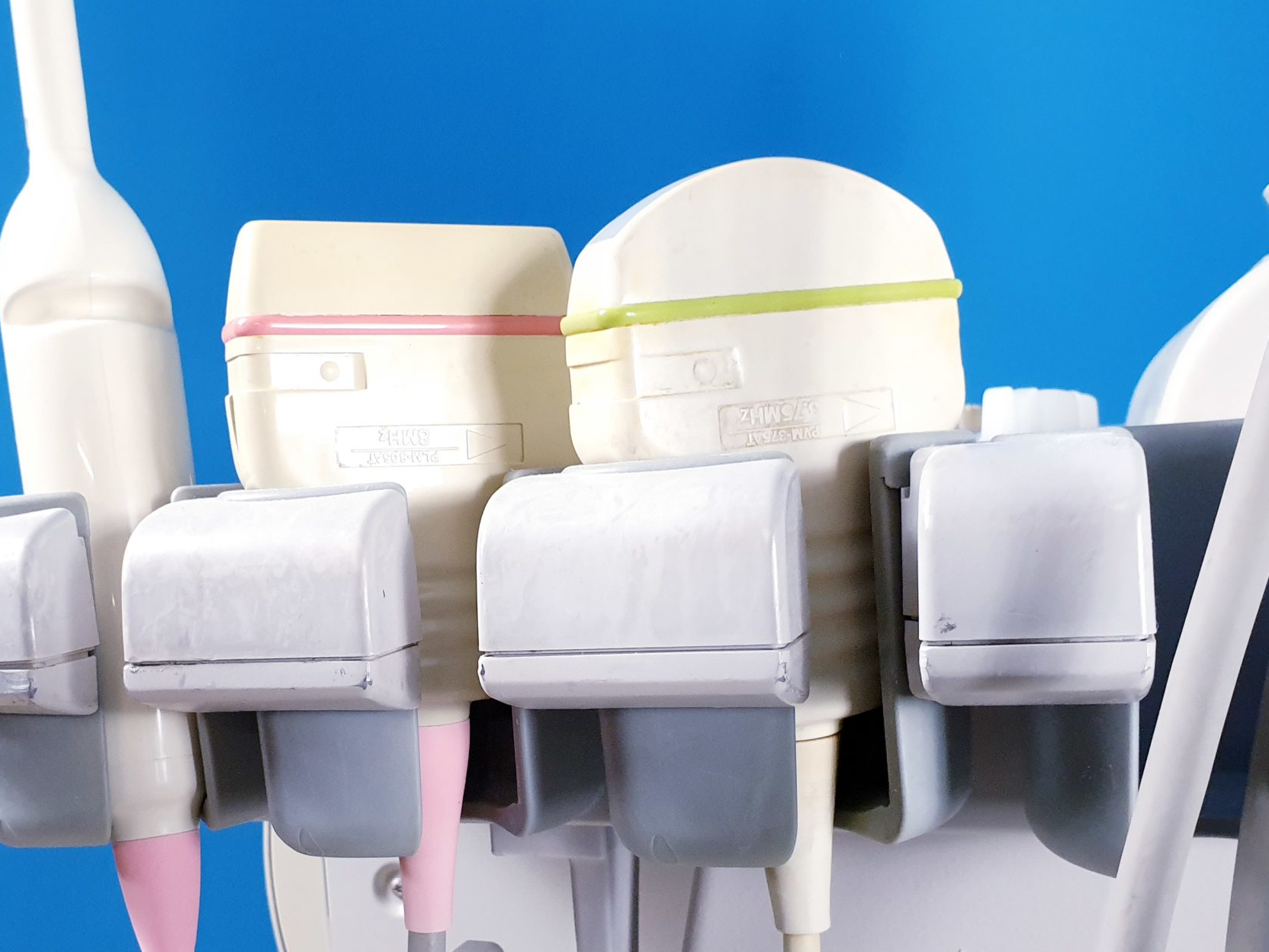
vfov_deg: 35.6
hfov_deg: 46.3
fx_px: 1466
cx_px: 461
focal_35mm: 40
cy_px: 647
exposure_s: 1/50
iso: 160
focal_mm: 4.3
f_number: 2.4
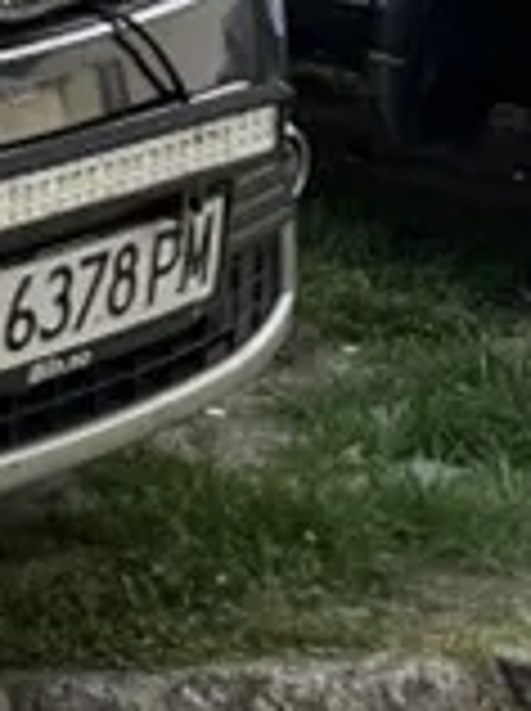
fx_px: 3466
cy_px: 72
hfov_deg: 7.7
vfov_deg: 11.6
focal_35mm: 169
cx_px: -999
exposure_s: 1/1721
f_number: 1.6
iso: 50
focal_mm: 5.1
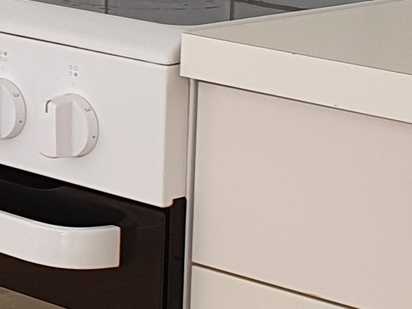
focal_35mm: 171
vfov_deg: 8.5
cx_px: -433
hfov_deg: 10.5
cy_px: -105
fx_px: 2036
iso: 64
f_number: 2.4
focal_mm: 4.32
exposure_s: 1/100
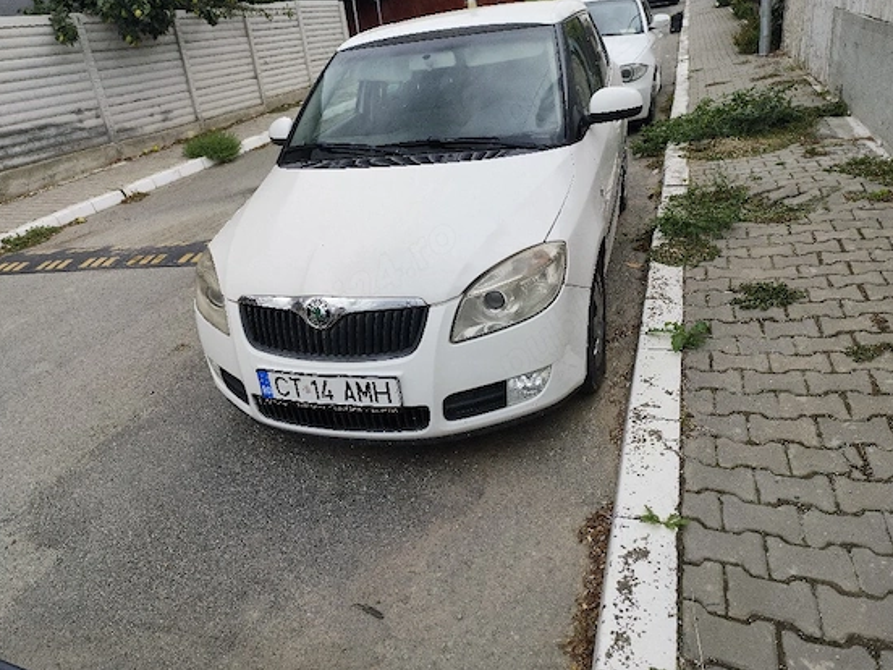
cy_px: 309
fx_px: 645
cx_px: 416
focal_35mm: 25
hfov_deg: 69.3
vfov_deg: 54.8
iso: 50
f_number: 1.65
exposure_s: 1/556
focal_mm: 6.14
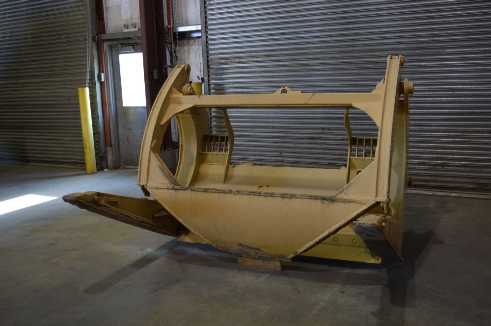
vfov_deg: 36.8
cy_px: 163
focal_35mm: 36
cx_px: 246
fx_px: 491
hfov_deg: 53.2
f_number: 4
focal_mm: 24
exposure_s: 1/60
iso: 400
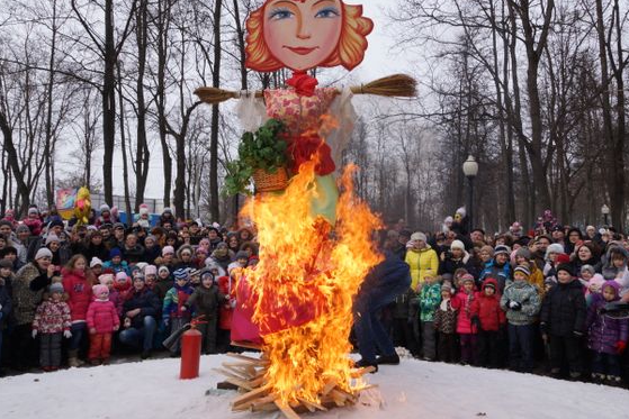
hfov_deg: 61.9
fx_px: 524
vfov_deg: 43.5
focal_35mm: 30
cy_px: 179
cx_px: 314
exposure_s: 1/320
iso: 500
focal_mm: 16
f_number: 10
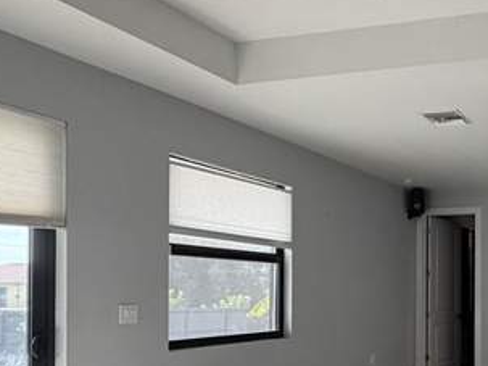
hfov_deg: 39.4
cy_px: 292
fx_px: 521
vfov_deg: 37.3
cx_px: 556
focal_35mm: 37
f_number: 2.2
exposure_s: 1/120
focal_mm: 2.22
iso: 250
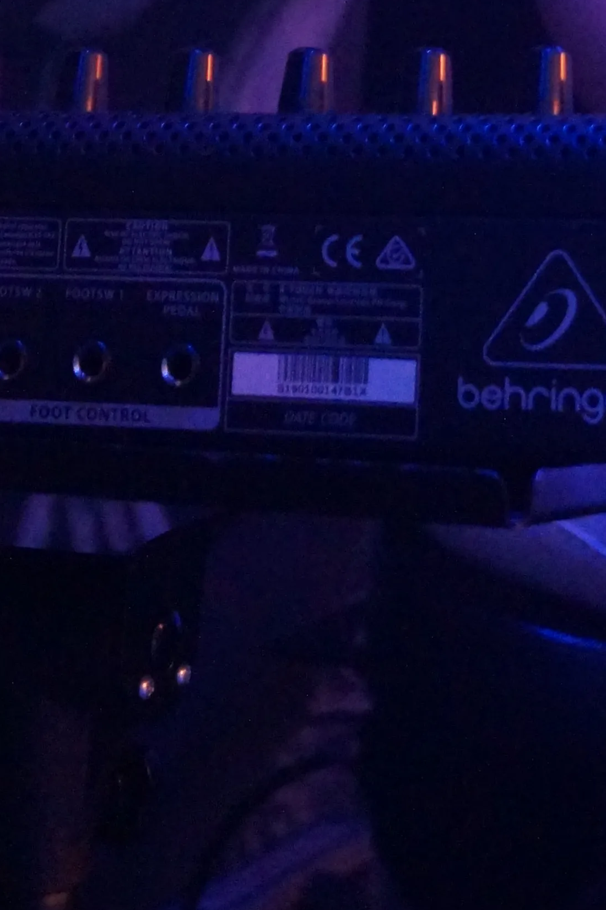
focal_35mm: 109
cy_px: -413
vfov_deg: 17.1
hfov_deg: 12.4
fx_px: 2754
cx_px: 662
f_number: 4
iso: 3200
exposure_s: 1/80
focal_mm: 22
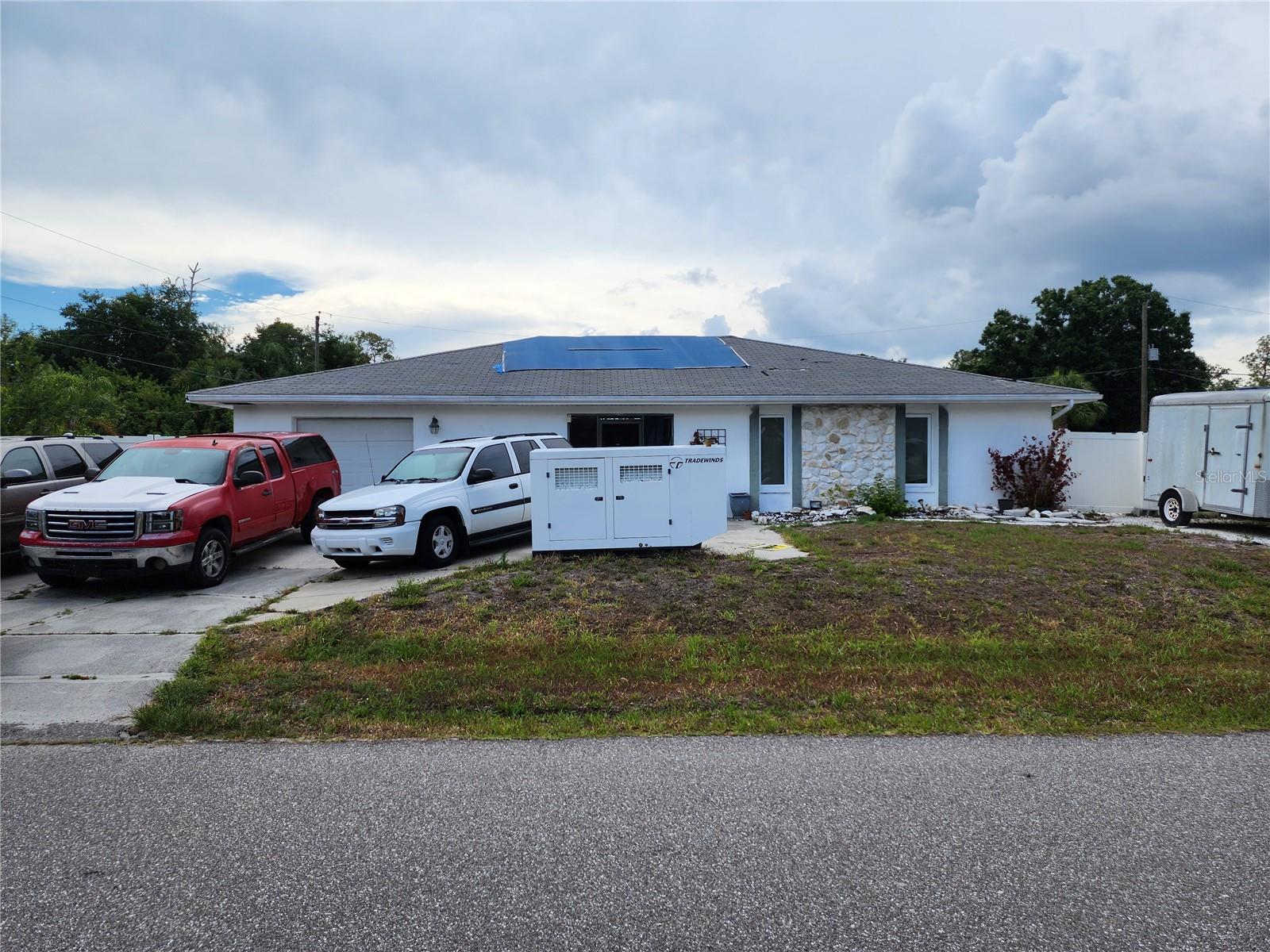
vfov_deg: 58.9
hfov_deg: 73.9
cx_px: 635
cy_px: 476
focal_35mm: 23
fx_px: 844
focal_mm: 6.4
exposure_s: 1/1000
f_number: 1.8
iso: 12
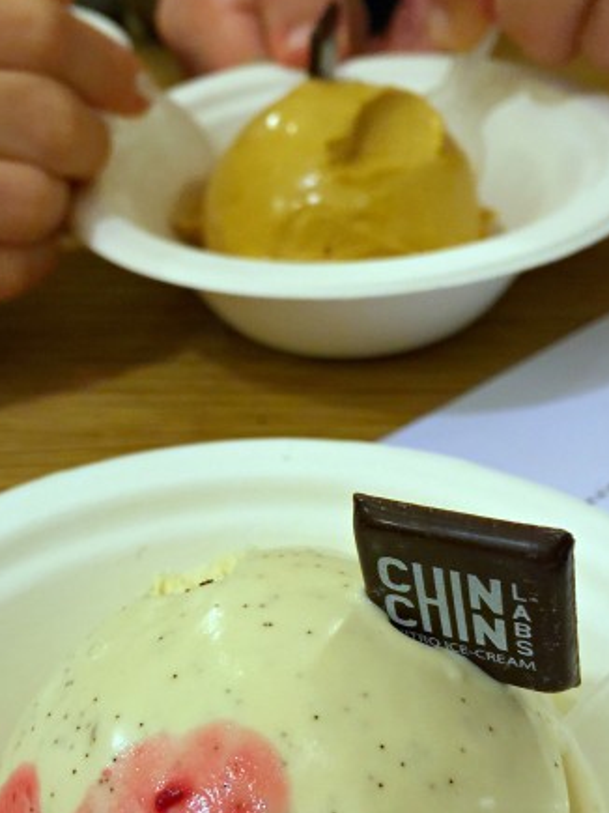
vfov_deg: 46.7
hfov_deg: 35.8
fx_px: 939
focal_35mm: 40
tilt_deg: -36.1
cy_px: 447
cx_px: 241
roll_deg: +2.7
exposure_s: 1/17
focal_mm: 4.15
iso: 80
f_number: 2.2
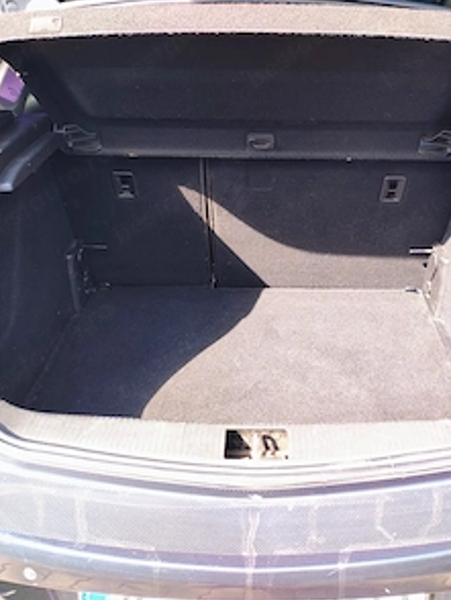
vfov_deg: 53.4
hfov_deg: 41.7
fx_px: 590
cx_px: 259
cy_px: 231
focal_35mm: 34
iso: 120
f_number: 1.4
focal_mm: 5.89
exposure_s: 1/120
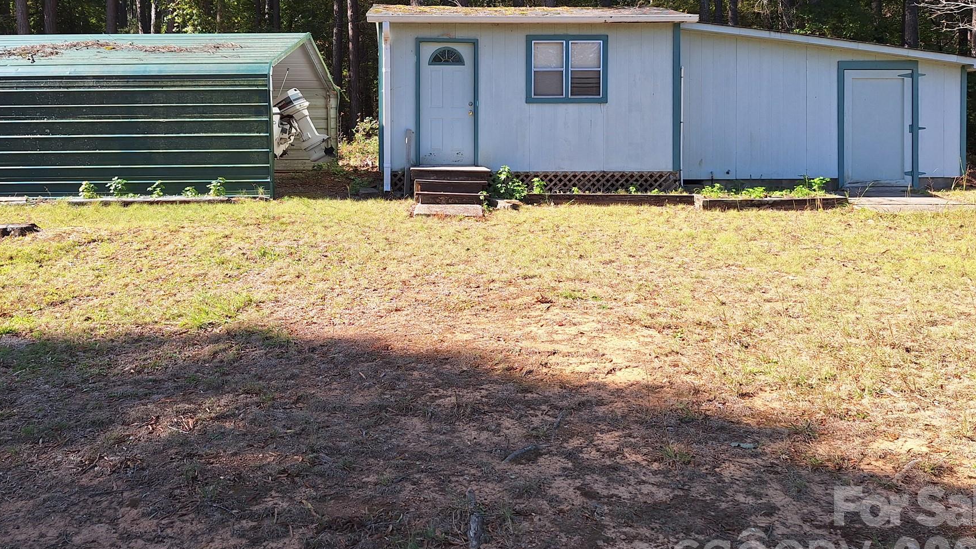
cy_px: 160
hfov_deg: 64.1
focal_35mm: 30
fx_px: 776
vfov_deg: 38.2
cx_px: 432
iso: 40
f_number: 1.8
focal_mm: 5.54
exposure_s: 1/879
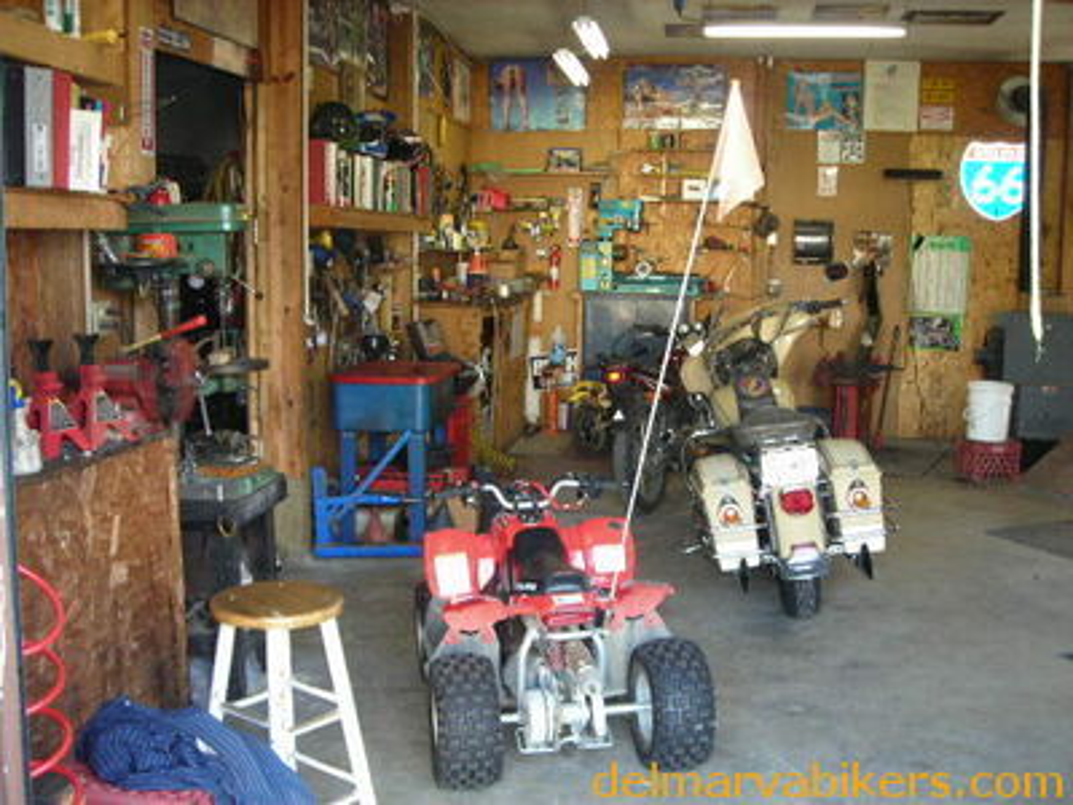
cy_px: 402
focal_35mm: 38
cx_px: 536
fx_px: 1178
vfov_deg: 37.7
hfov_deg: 49.0
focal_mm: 6.3
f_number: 3.2
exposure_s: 1/30
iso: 160
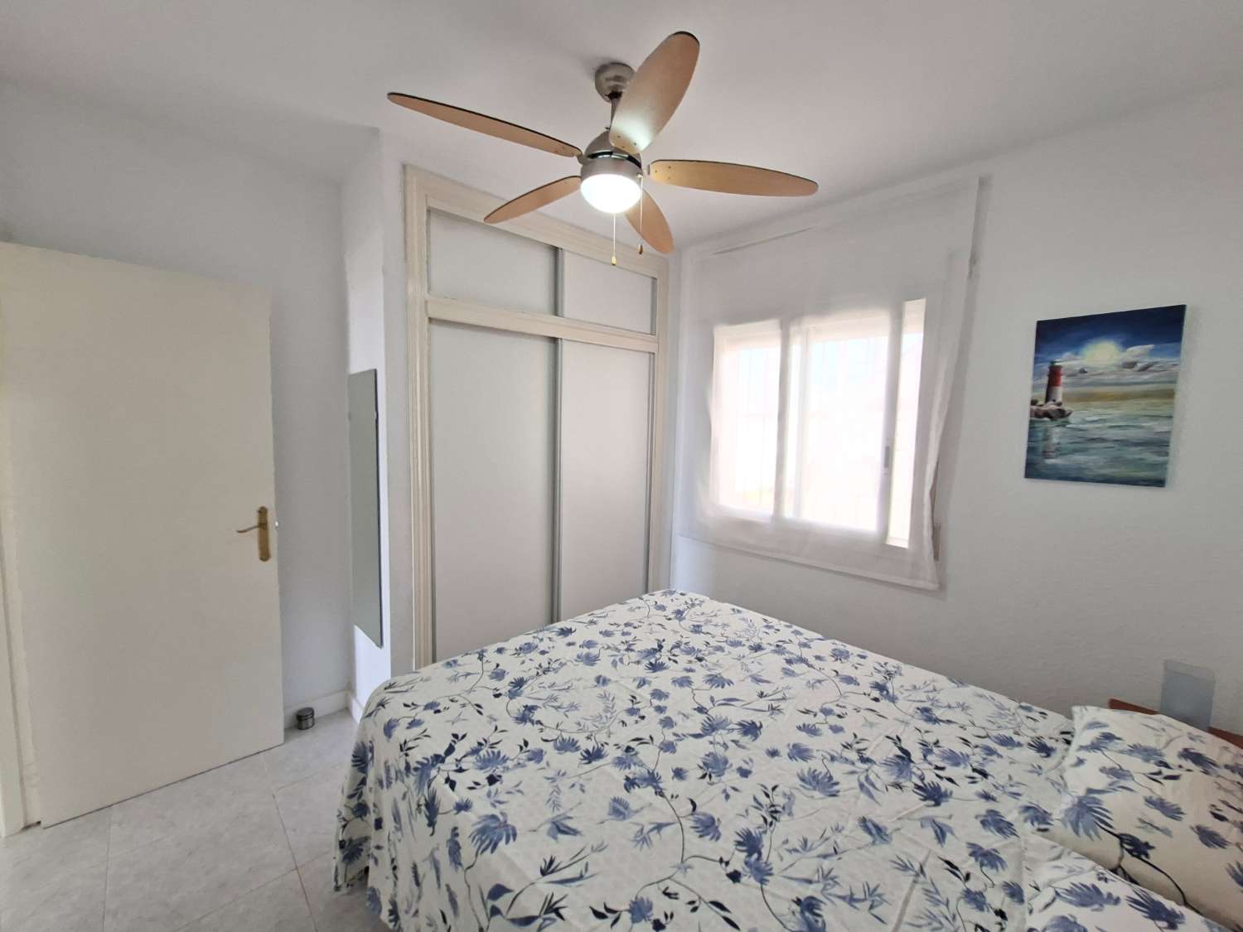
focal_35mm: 13
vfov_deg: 89.9
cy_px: 466
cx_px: 622
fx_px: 467
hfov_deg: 106.2
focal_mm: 1.74
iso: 200
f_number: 2.2
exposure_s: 1/50
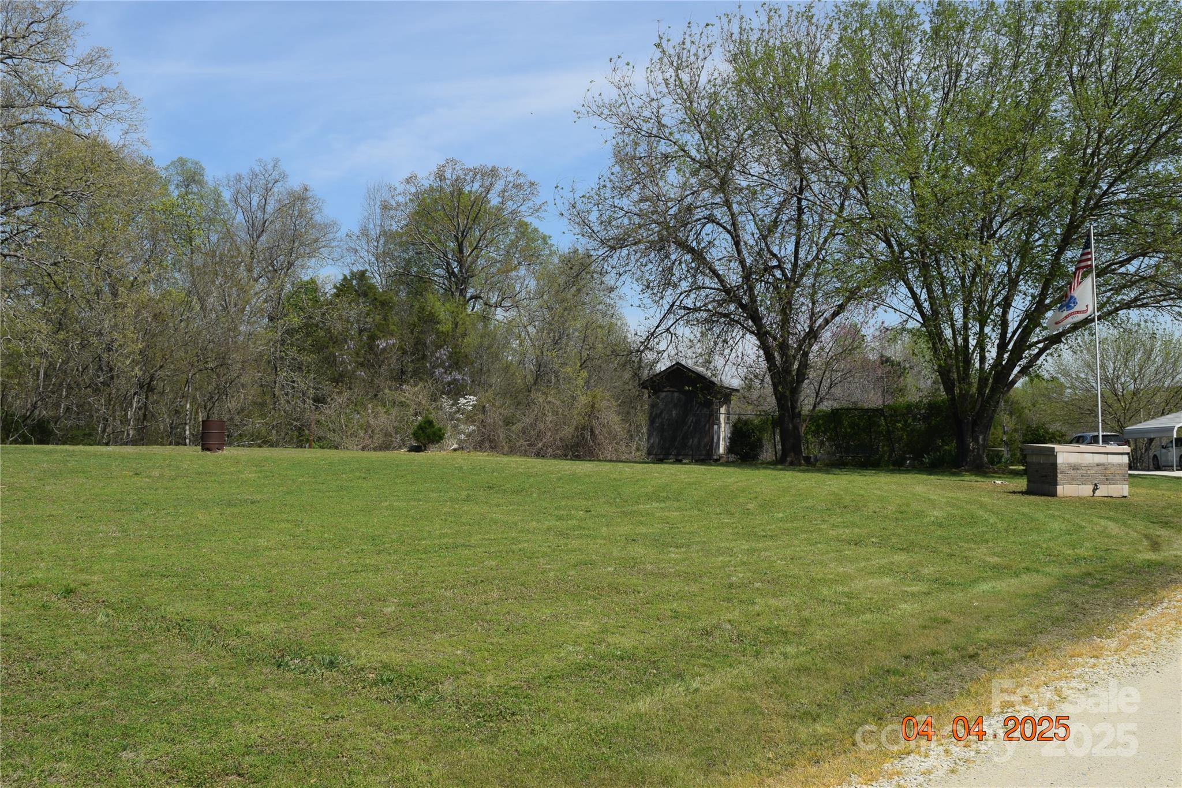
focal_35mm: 38
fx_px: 1231
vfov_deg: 35.5
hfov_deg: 51.3
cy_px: 394
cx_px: 591
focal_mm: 25
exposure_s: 1/200
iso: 100
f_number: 11
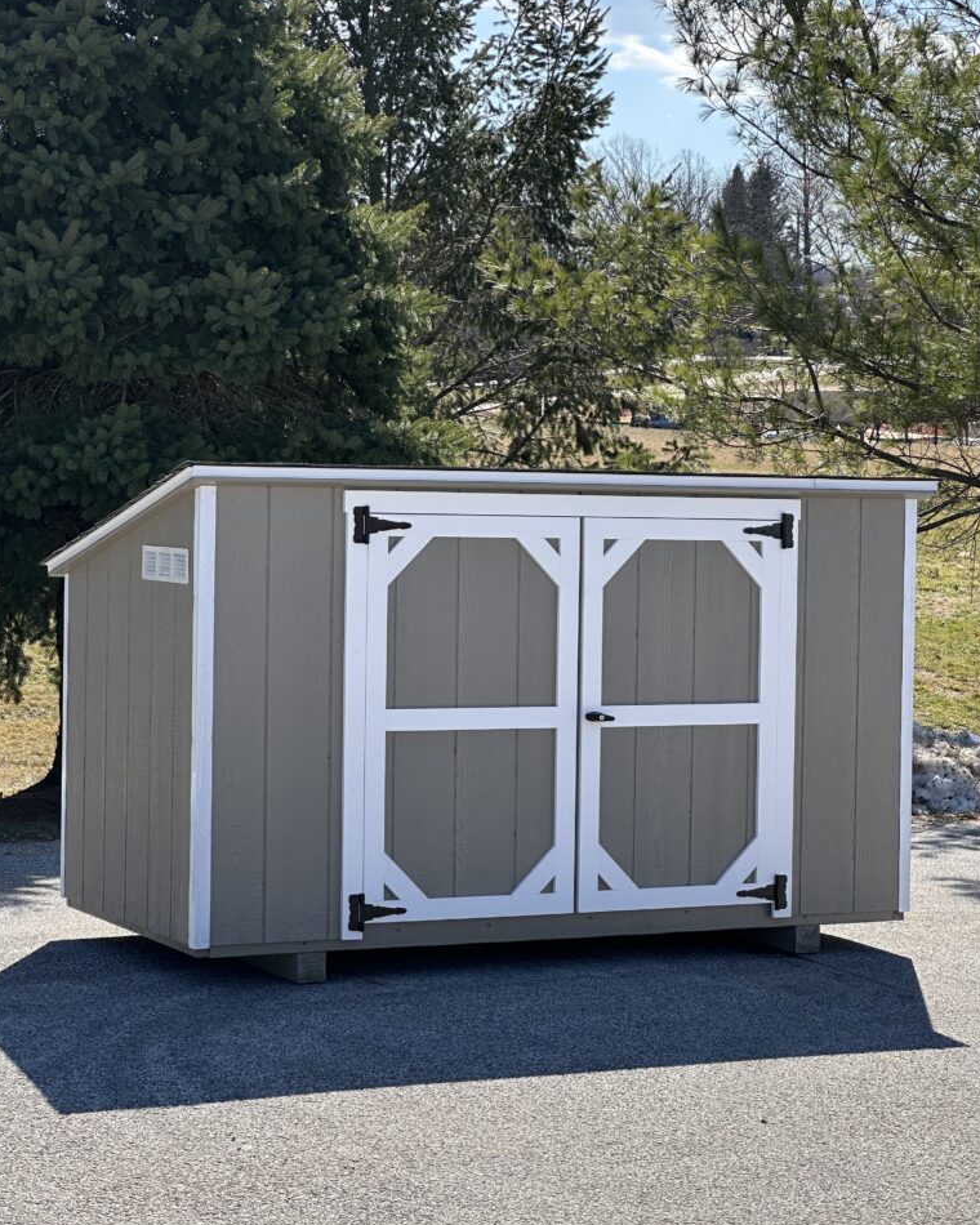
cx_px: 489
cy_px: 643
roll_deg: +0.3
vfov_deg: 23.6
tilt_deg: -4.1
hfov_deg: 18.9
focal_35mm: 81
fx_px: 2937
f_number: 2.8
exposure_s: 1/552
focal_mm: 9
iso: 32
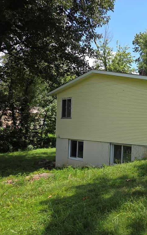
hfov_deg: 35.3
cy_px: 117
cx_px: 141
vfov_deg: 58.1
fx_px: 212
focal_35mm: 33
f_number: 1.8
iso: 25
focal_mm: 5.4
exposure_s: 1/859
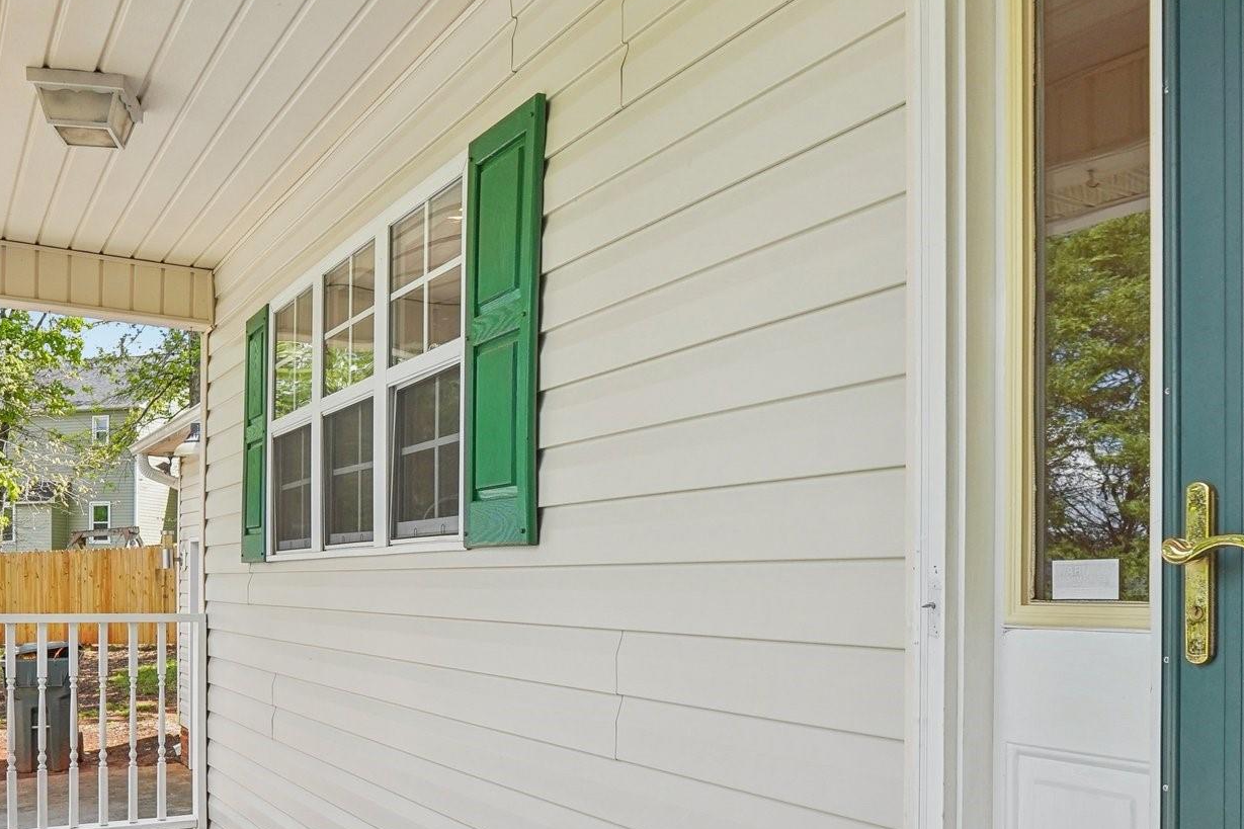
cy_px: 568
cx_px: 628
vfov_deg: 42.9
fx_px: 1036
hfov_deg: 61.9
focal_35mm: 30
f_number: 8
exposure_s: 1/320
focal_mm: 18
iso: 400
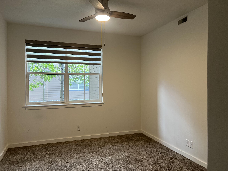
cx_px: 114
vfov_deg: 53.1
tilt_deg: +1.1
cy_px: 86
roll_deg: +0.0
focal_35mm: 26
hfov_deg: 67.3
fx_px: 171
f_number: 1.5
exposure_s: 1/60
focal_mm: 5.7
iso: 80
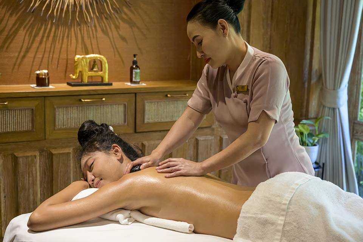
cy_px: 121
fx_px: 514
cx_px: 182
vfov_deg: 26.5
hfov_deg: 38.9
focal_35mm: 51
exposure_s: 1/200
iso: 6400
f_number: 4.5
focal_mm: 51
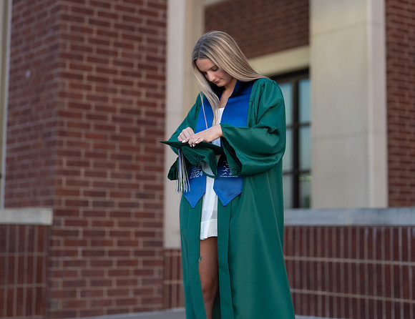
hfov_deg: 26.0
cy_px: 123
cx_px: 223
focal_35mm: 74
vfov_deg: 20.1
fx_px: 898
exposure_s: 1/1000
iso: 320
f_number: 1.2
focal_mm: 50
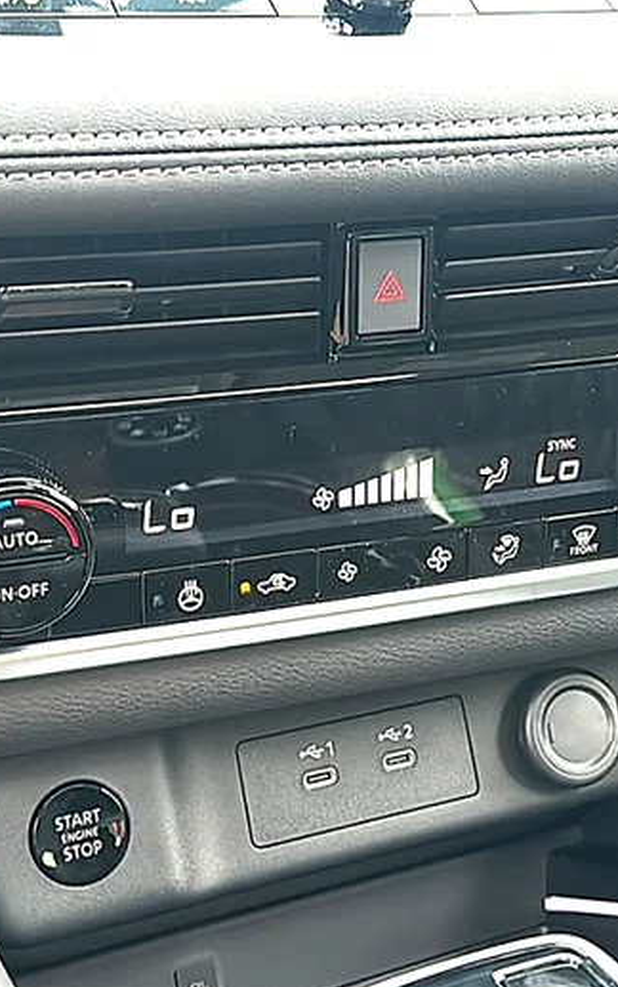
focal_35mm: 53
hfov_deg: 24.4
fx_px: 1427
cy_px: 494
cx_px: 368
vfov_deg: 38.2
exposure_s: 1/80
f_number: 1.78
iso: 200
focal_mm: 6.86
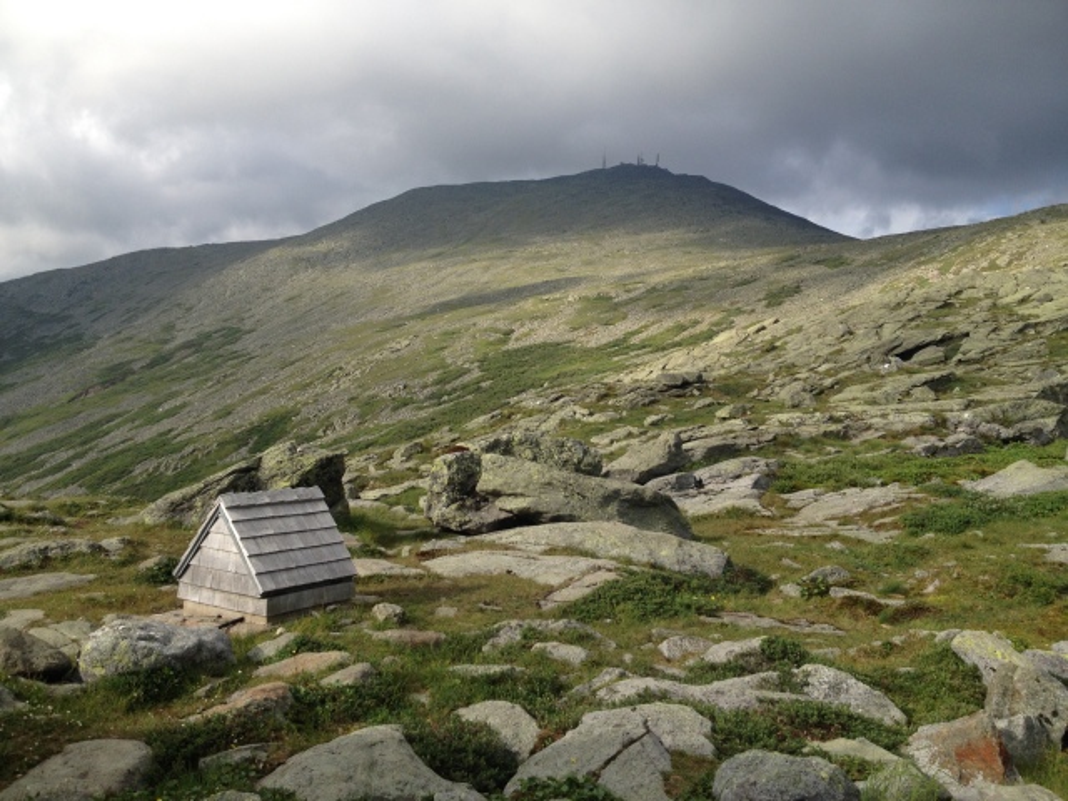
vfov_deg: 40.7
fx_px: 1080
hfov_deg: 52.6
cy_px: 400
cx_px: 534
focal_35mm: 35
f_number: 2.4
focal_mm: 4.28
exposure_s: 1/1200
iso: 50
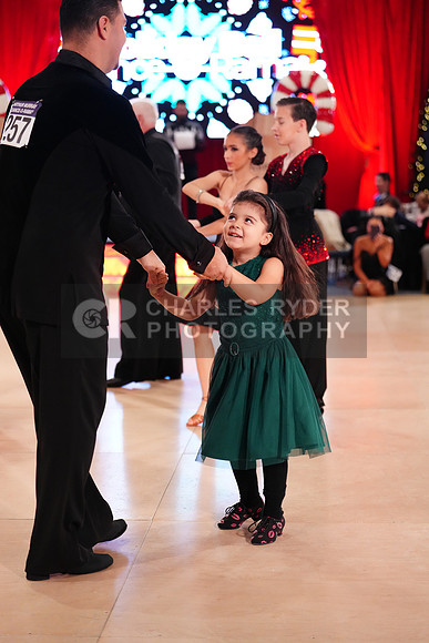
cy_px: 322
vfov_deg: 28.8
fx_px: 1250
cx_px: 214
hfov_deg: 19.5
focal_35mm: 70
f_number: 2.8
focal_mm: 70
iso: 5000
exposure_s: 1/500
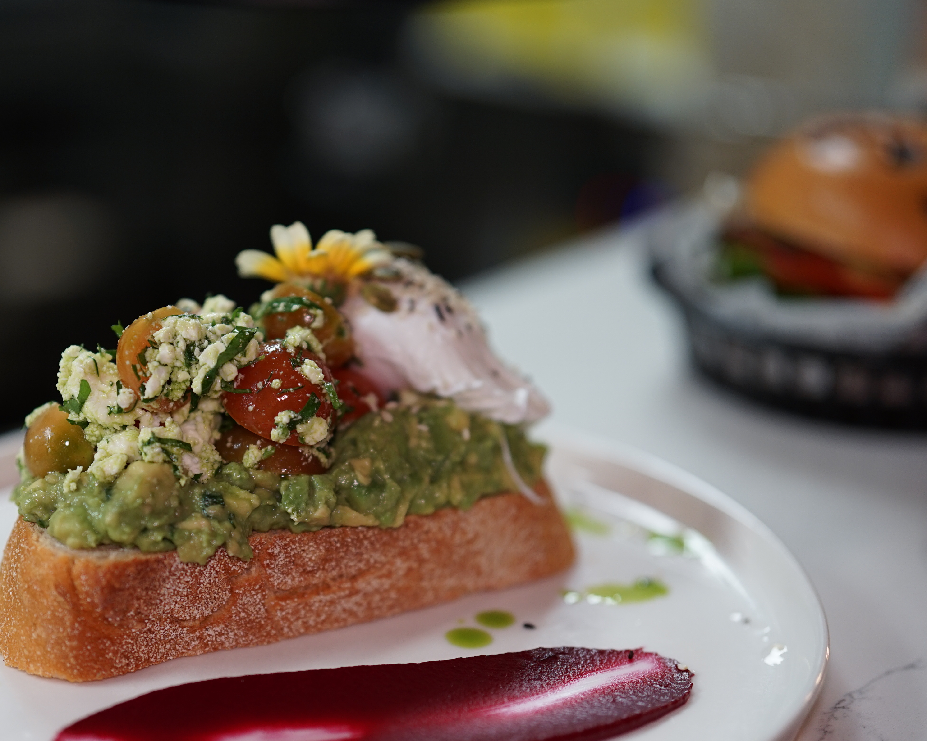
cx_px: 316
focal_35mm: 72
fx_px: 1975
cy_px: 434
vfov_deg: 21.2
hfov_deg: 26.3
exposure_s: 1/160
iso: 250
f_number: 1.4
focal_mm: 50
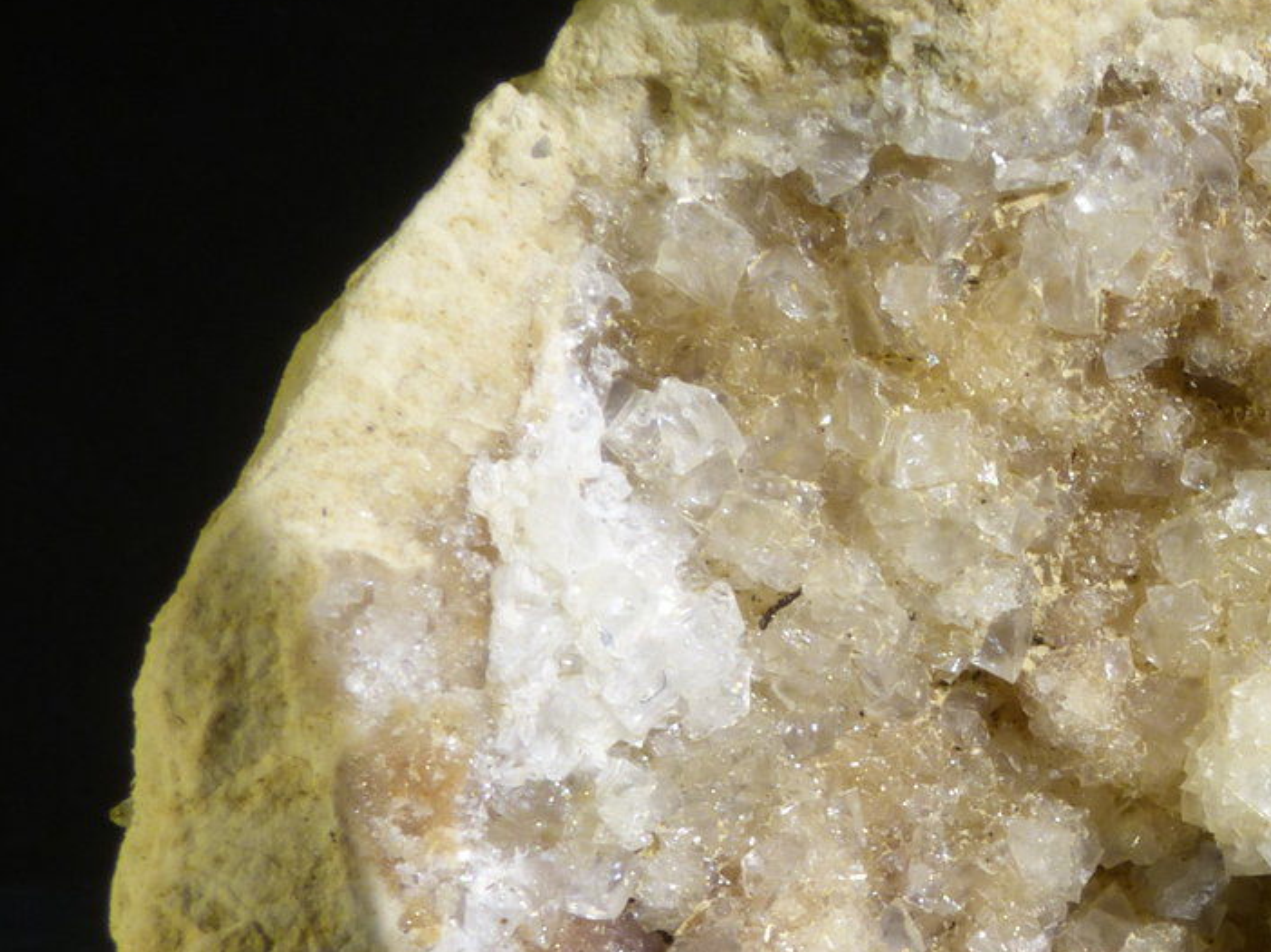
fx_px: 2092
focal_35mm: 57
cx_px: 1418
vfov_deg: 25.2
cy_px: 755
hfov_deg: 30.1
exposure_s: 1/5
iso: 100
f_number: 8
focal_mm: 4.5
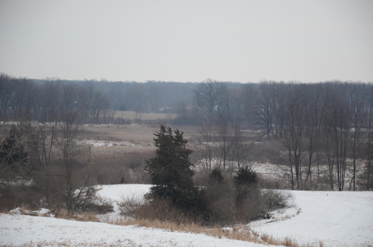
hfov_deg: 15.2
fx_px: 1396
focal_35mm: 135
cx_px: 186
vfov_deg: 10.1
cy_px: 124
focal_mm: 90
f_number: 5.6
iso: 100
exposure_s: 1/500
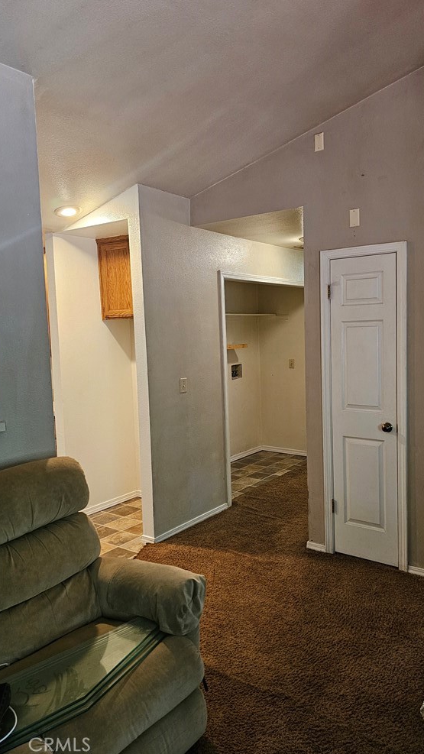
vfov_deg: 71.9
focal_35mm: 26
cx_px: 259
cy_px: 364
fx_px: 520
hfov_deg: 44.1
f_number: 1.7
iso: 640
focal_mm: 6.3
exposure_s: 1/60
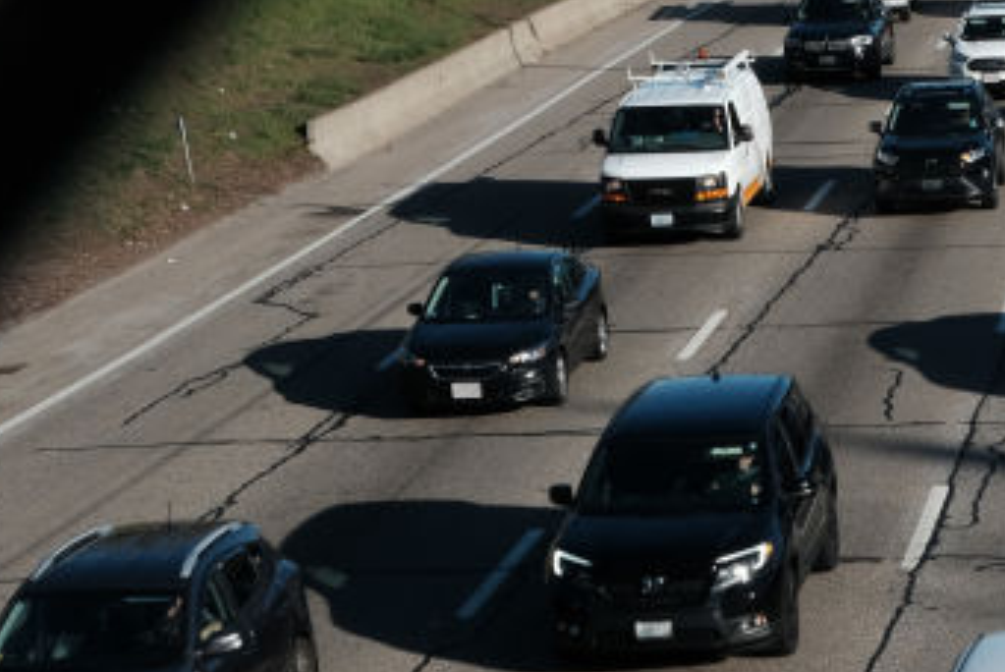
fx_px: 3269
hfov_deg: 16.6
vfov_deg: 11.5
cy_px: 788
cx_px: 1253
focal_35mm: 117
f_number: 16
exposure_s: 1/75
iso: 160
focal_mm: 25.7
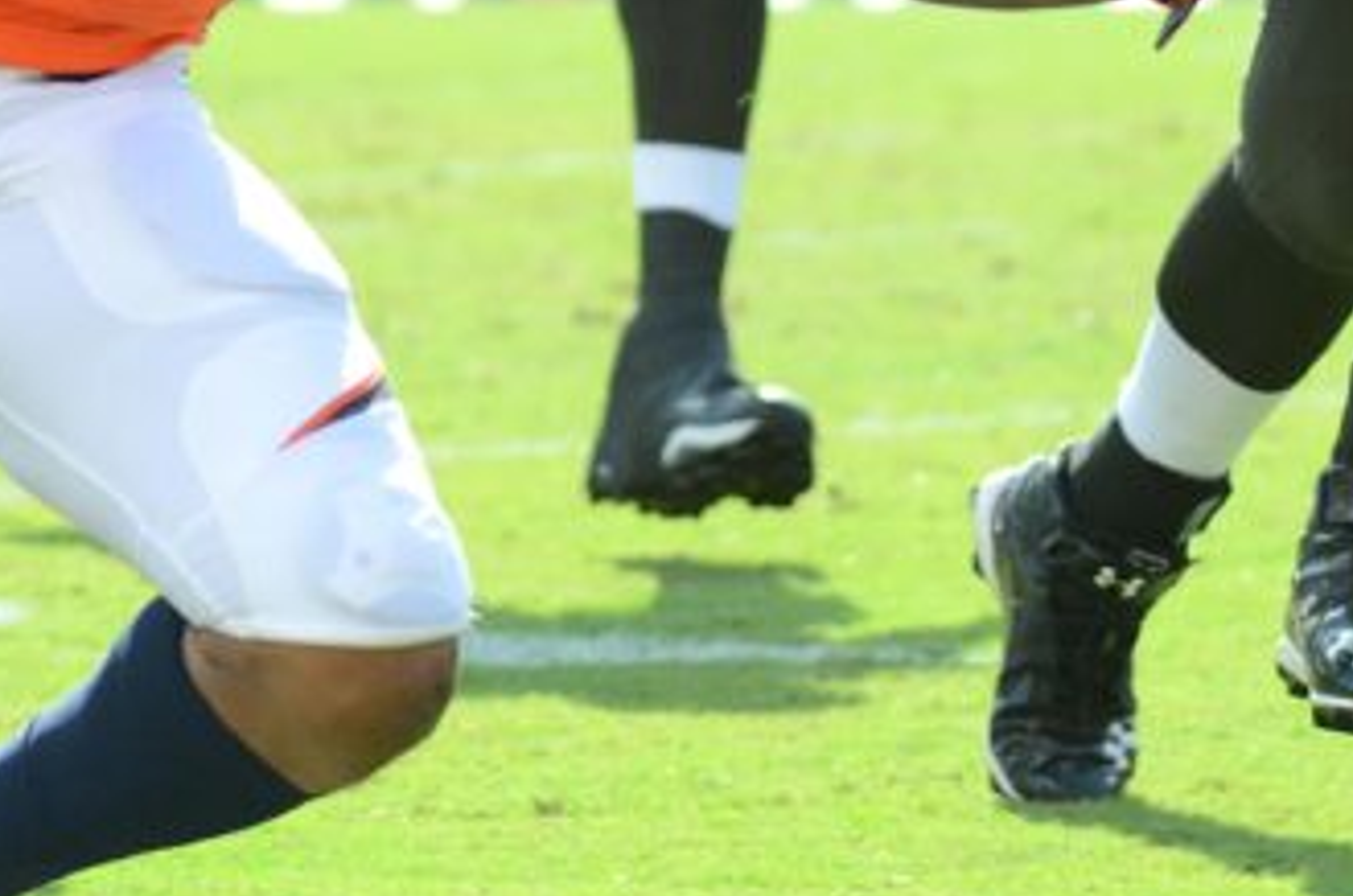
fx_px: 23652
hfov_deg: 3.3
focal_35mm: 631
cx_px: -90
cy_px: -284
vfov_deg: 2.2
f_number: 3.5
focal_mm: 135
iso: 640
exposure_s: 1/2000
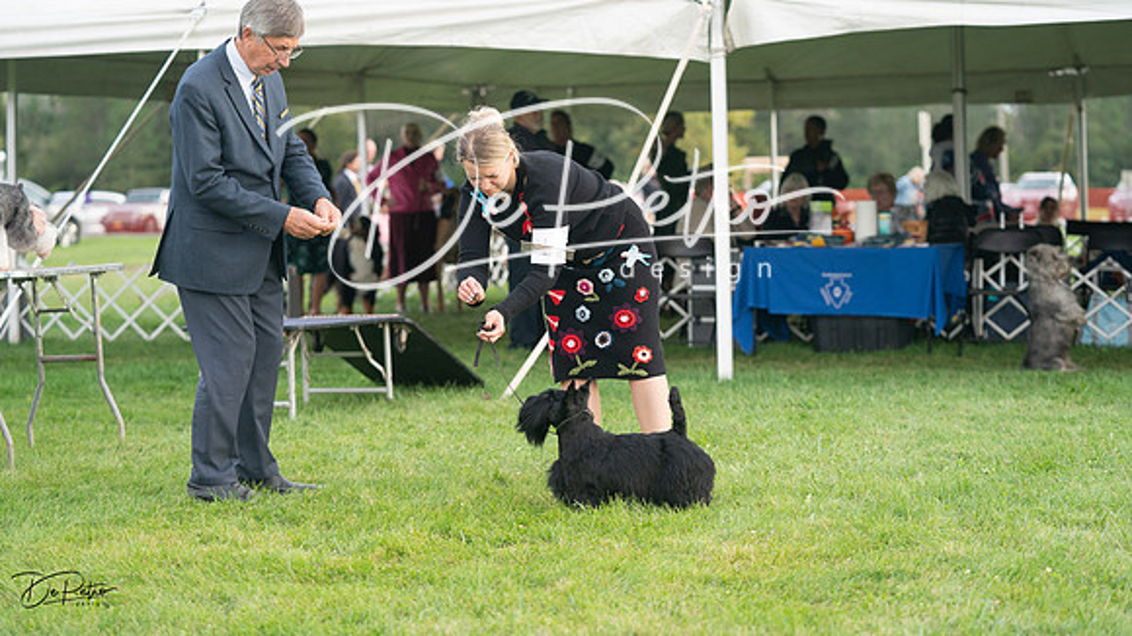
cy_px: 318
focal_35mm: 88
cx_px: 566
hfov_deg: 24.2
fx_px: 2640
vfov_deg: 13.7
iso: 640
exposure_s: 1/1000
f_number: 3.2
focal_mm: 84
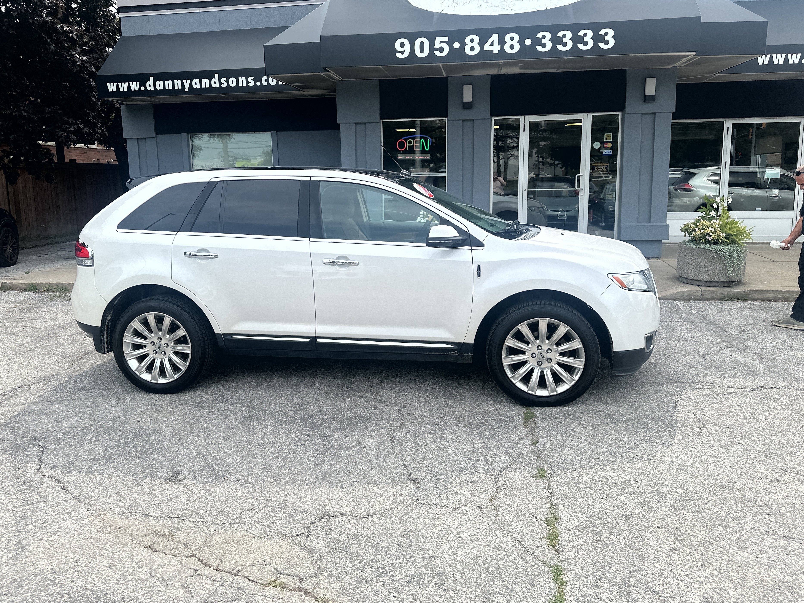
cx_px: 394
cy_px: 277
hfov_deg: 67.3
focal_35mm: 26
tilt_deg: -7.5
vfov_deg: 53.0
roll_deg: +1.8
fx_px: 604
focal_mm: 6.86
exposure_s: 1/2882
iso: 80
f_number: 1.78
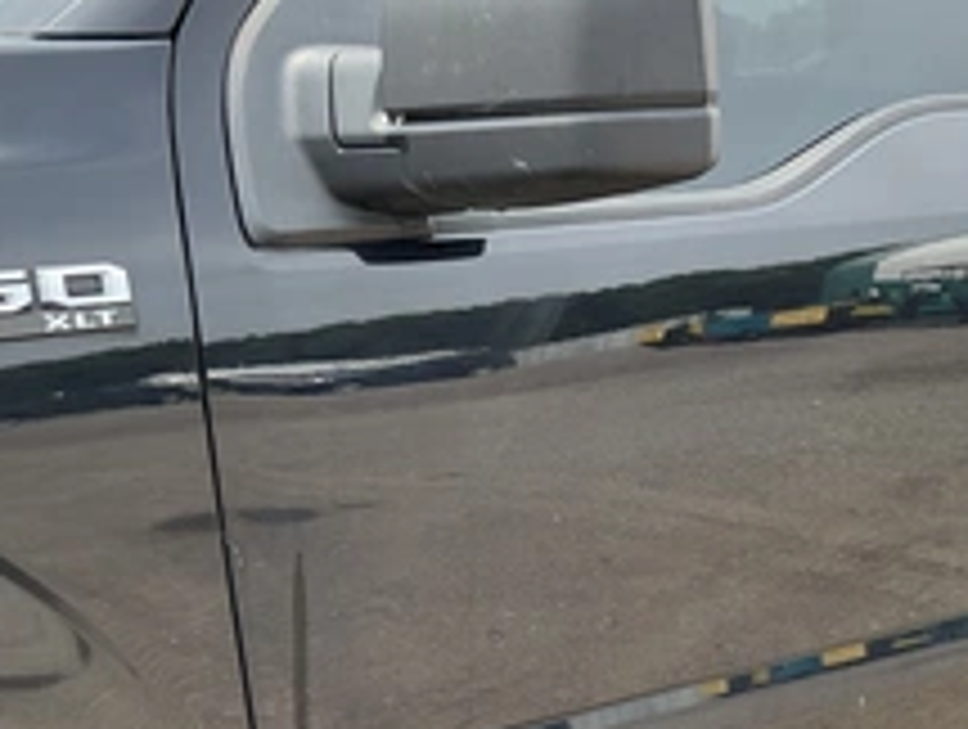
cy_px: 531
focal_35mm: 52
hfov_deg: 36.1
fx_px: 1457
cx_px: 707
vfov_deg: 27.8
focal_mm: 3
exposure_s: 1/286
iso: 25
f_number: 1.8
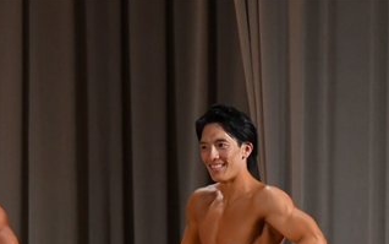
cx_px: 248
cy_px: 310
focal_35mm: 559
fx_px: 5928
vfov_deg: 2.4
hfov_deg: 3.8
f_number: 5.6
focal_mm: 150
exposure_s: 1/400
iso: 3200
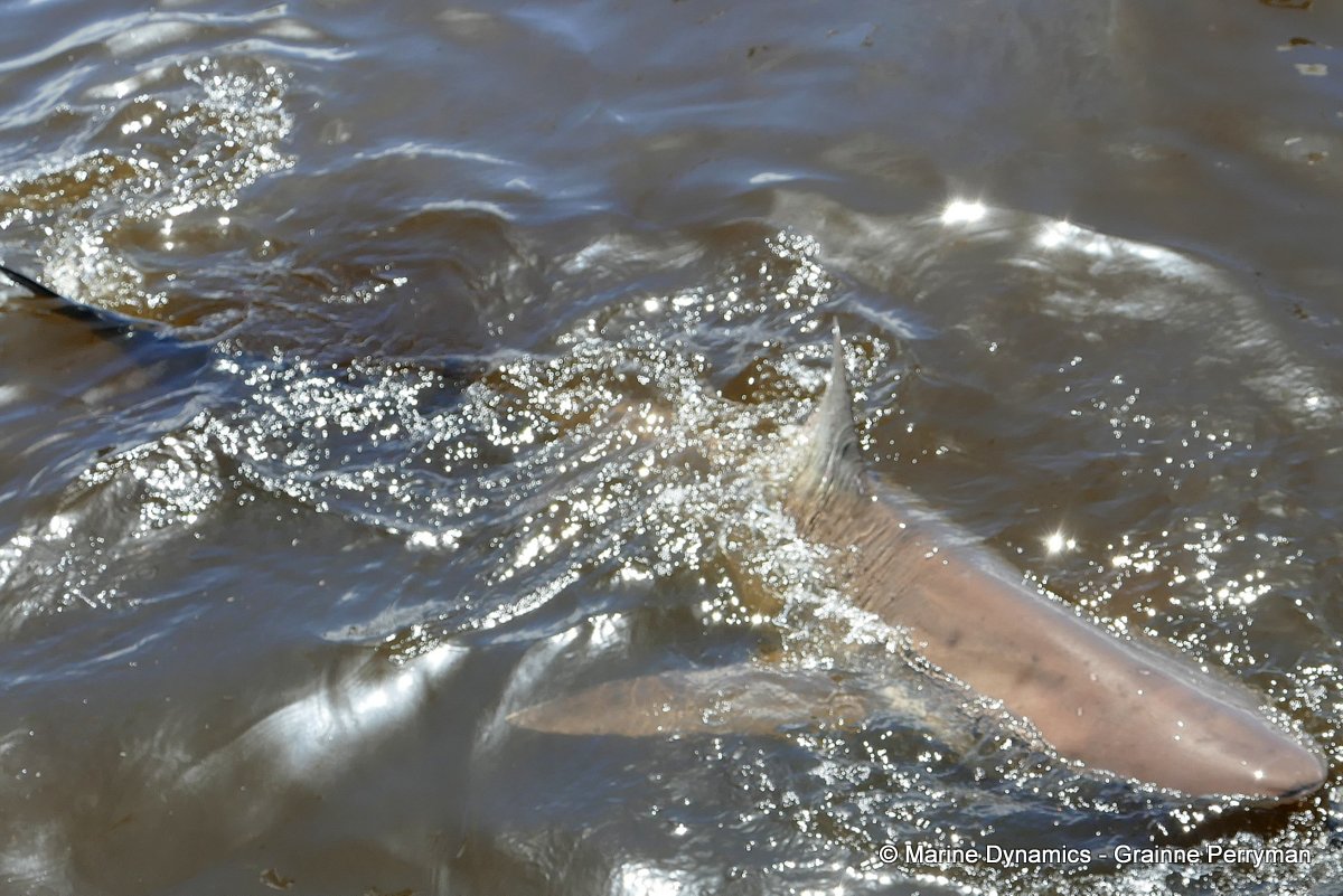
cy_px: 448
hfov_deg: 48.4
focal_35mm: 40
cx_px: 672
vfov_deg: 33.4
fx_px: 1493
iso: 125
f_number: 3.2
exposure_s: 1/1600
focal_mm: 14.76
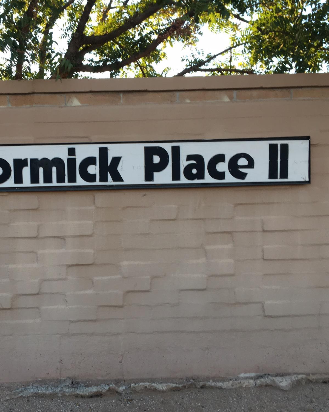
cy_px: 207
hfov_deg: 38.0
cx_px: 75
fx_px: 463
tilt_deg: -5.6
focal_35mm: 38
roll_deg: +1.0
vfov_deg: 47.9
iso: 32
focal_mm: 4.15
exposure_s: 1/120
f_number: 2.2
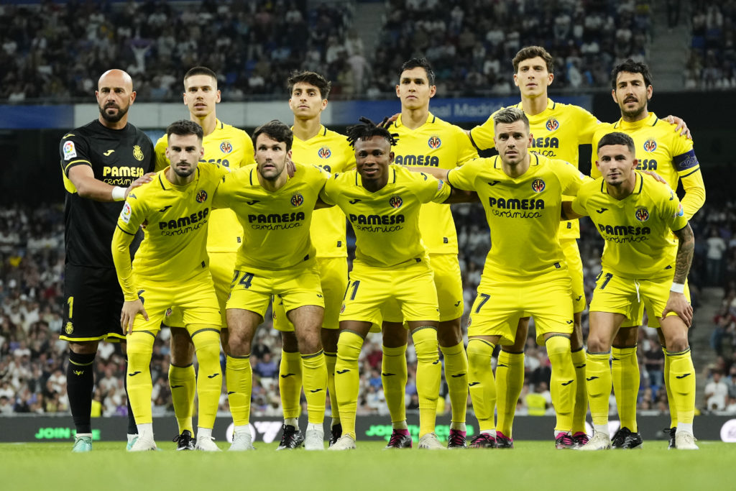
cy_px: 246
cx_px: 368
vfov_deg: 11.4
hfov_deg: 17.1
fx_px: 2454
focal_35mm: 120
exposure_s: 1/2000
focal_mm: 80
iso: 2500
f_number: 2.8
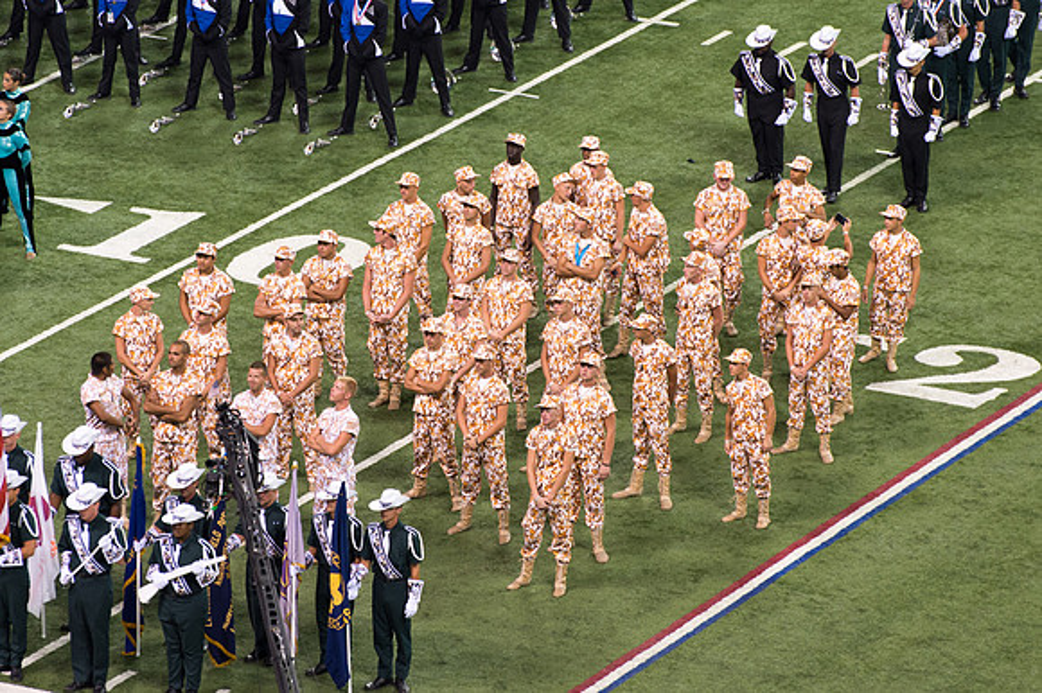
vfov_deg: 4.7
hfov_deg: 7.1
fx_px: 8398
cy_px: 293
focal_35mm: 290
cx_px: 496
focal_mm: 195
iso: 1000
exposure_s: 1/320
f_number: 5.3
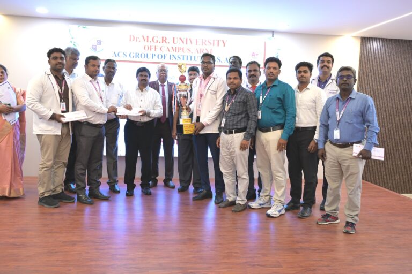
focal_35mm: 32
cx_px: 206
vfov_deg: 41.7
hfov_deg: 59.5
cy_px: 137
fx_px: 360
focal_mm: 31.5
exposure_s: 1/100
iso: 2500
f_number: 5
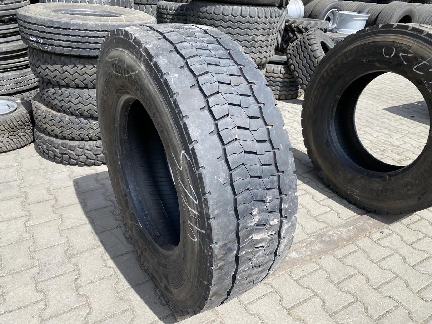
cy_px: 162
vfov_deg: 53.1
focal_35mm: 26
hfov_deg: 67.3
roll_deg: -2.9
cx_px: 216
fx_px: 325
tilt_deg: -27.0
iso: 32
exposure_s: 1/1464
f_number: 1.8
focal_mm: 4.25
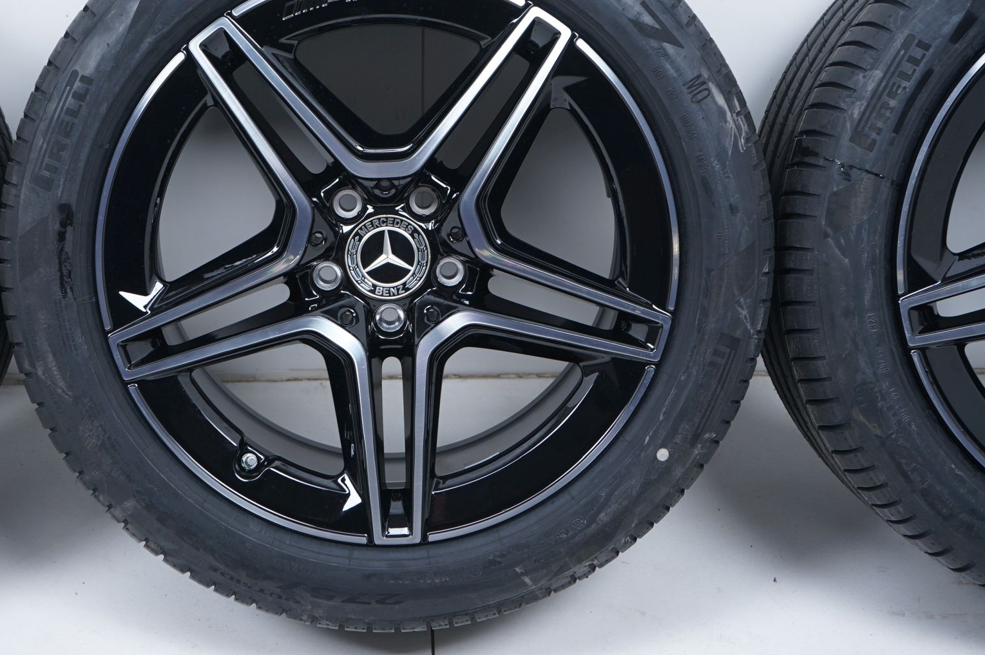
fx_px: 1613
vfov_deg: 22.9
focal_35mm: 59
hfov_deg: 33.9
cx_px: 410
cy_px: 252
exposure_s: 1/125
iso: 250
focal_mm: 47
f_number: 7.1
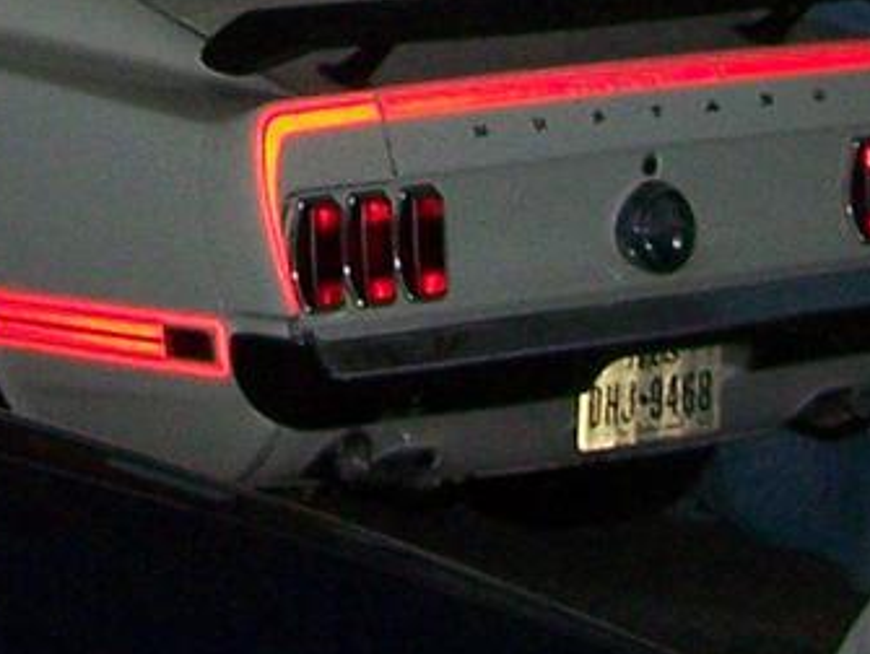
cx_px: -205
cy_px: -651
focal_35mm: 232
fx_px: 5837
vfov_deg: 6.2
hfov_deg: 8.4
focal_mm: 6.3
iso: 160
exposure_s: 1/60
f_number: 2.8
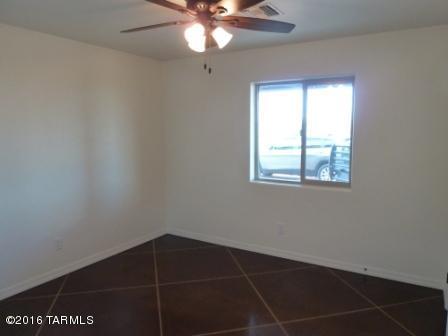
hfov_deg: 69.4
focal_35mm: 25
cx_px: 224
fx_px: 324
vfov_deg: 54.9
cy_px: 168
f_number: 3.3
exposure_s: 1/30
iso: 400
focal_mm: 4.1
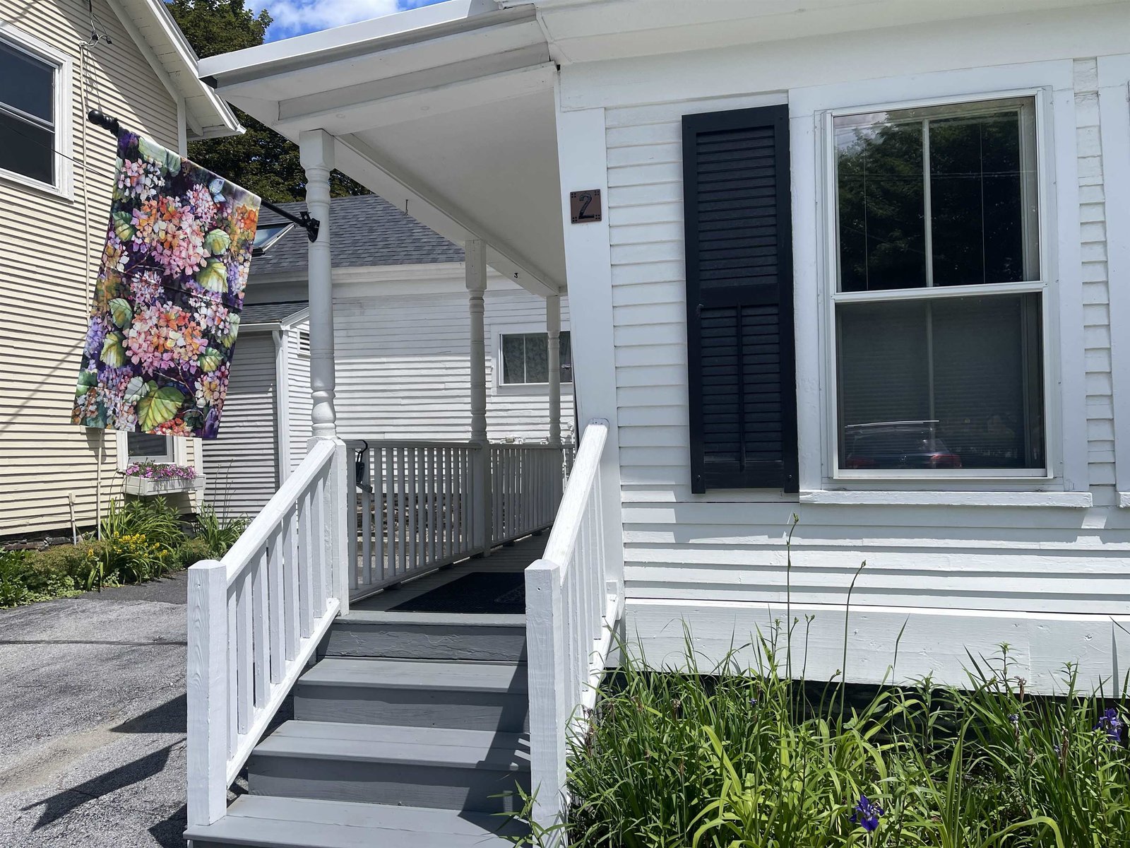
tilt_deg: +1.8
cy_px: 424
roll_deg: +1.4
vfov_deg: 54.9
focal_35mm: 25
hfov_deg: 69.4
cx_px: 565
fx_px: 816
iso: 32
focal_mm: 5.1
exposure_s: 1/5128
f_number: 1.6
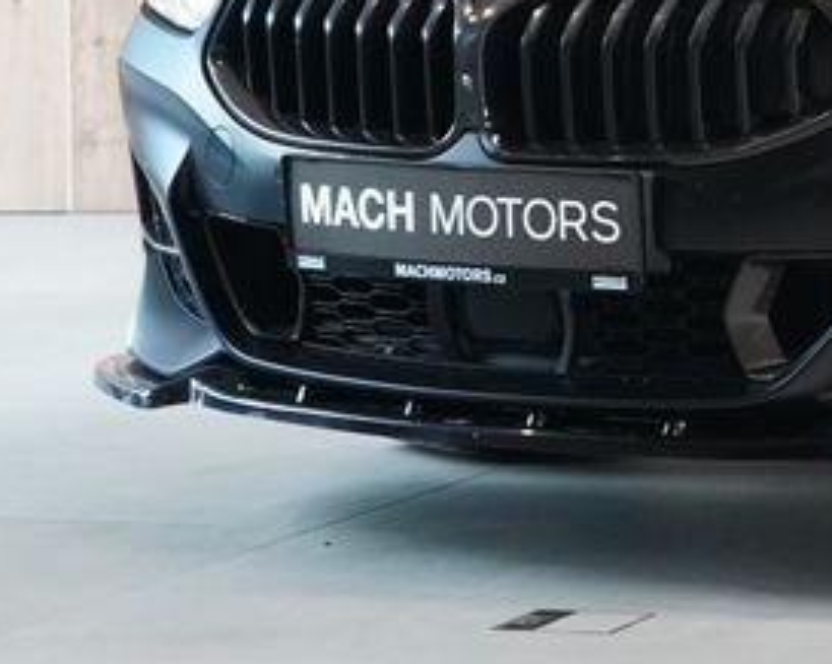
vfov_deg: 7.1
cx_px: 1350
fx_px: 5290
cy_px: -142
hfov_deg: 8.7
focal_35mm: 215
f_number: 5.6
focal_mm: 61
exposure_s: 1/160
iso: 5000
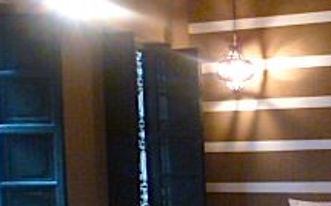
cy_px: 234
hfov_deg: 25.0
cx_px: 329
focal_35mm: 79
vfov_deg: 16.0
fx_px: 712
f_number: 3.3
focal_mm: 4.1
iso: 400
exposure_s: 1/4
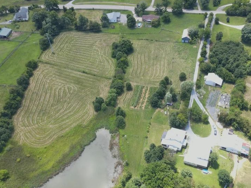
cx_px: 157
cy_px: 107
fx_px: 246
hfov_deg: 53.4
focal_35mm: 34
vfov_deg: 41.7
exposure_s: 1/100
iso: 100
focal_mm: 4.5
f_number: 2.8
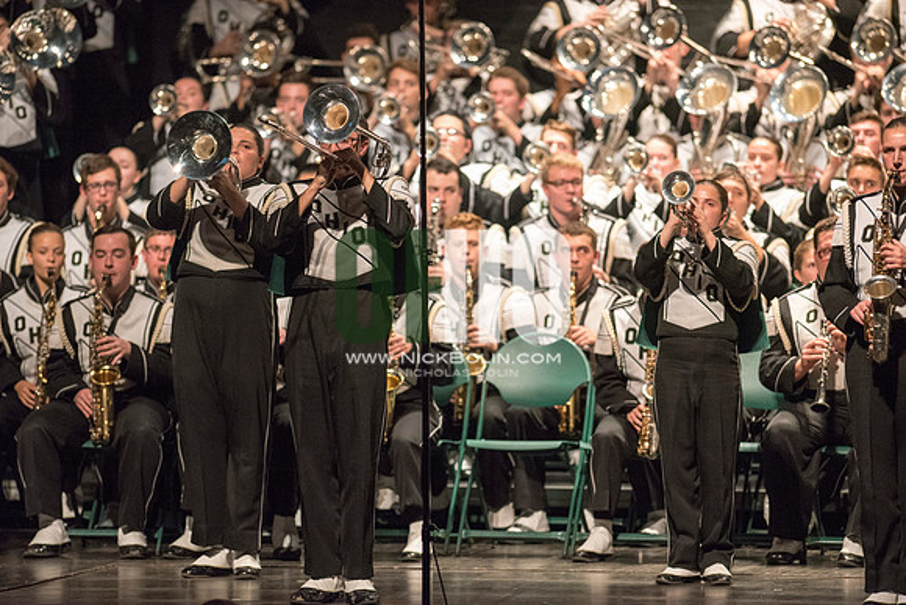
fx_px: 7551
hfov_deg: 6.9
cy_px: 302
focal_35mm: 300
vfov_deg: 4.6
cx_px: 453
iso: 4000
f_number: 2.8
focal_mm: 300
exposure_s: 1/500
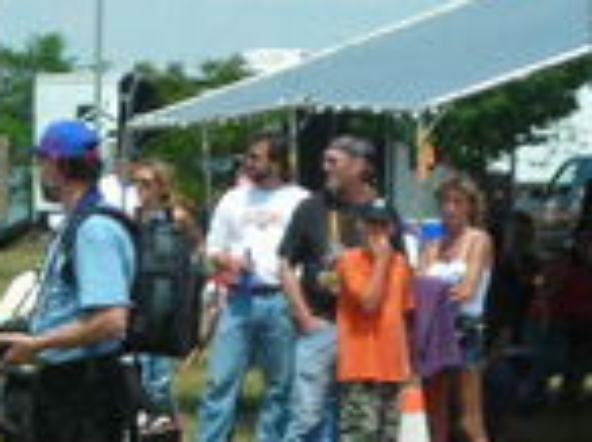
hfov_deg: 6.2
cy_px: 333
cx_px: -20
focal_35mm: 318
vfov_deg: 4.7
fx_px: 5429
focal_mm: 19.2
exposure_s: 1/228
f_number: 5.3
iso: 50
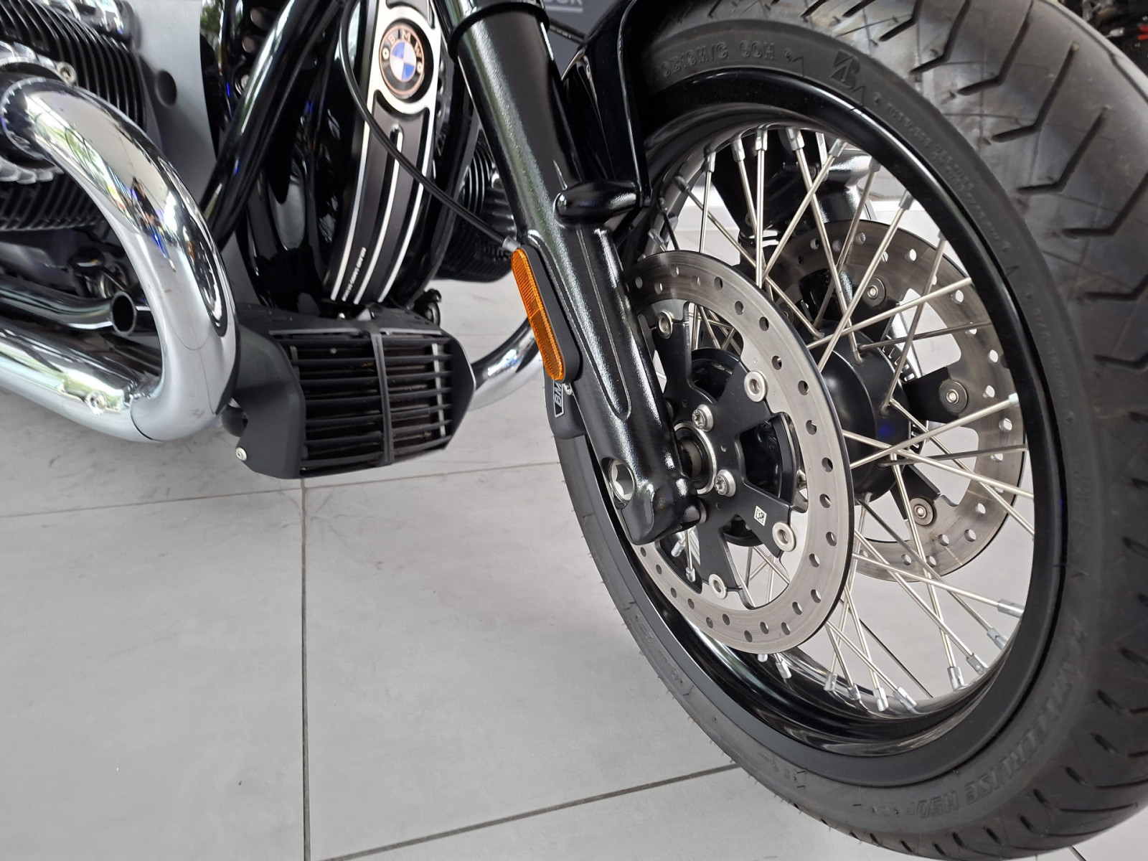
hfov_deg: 73.9
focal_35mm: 23
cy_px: 430
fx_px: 763
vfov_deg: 58.9
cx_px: 574
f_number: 1.8
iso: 250
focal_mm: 5.54
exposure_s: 1/40
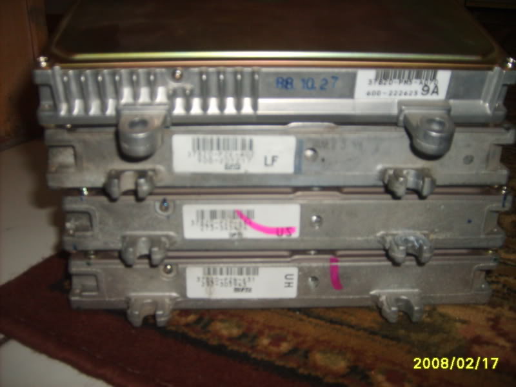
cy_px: 194
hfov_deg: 52.6
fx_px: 522
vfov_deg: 40.7
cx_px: 258
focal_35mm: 35
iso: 100
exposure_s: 1/45
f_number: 2.8
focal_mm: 5.8
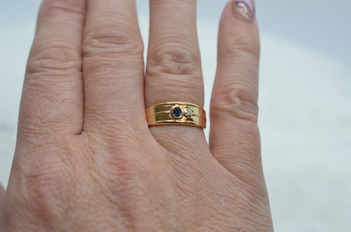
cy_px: 116
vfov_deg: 22.5
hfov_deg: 33.5
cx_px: 176
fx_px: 584
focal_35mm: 60
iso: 2500
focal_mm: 40
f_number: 6.3
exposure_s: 1/1000
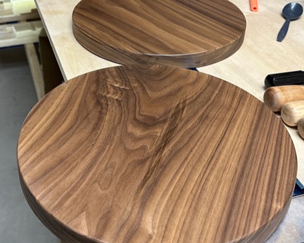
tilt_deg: -28.8
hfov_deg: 38.4
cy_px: 40
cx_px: 103
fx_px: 432
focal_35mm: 48
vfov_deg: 30.5
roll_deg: -0.3
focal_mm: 6.86
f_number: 1.78
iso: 200
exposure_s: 1/120
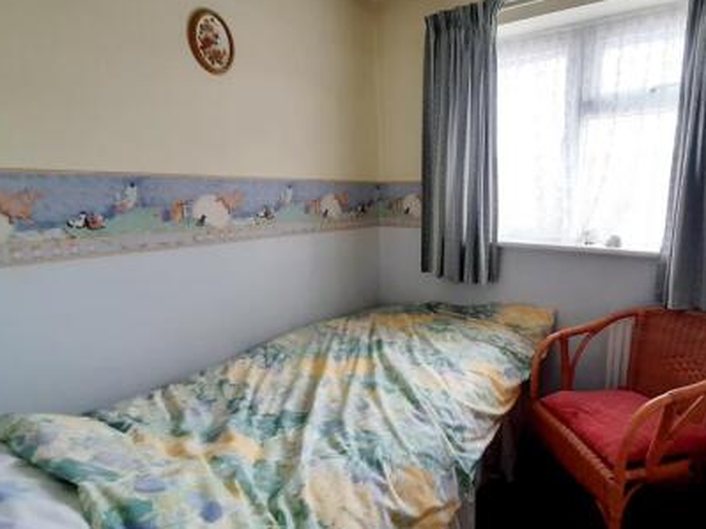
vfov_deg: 68.6
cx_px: 411
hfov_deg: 84.0
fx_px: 387
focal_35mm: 19
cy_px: 275
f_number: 2.2
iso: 50
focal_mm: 1.42
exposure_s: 1/50
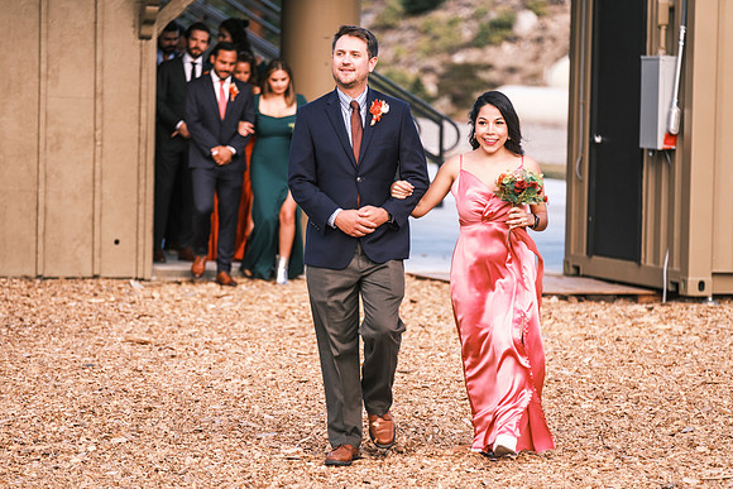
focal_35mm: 186
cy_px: 244
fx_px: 3788
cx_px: 366
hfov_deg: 11.1
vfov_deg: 7.4
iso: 400
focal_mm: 124.3
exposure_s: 1/800
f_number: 2.8
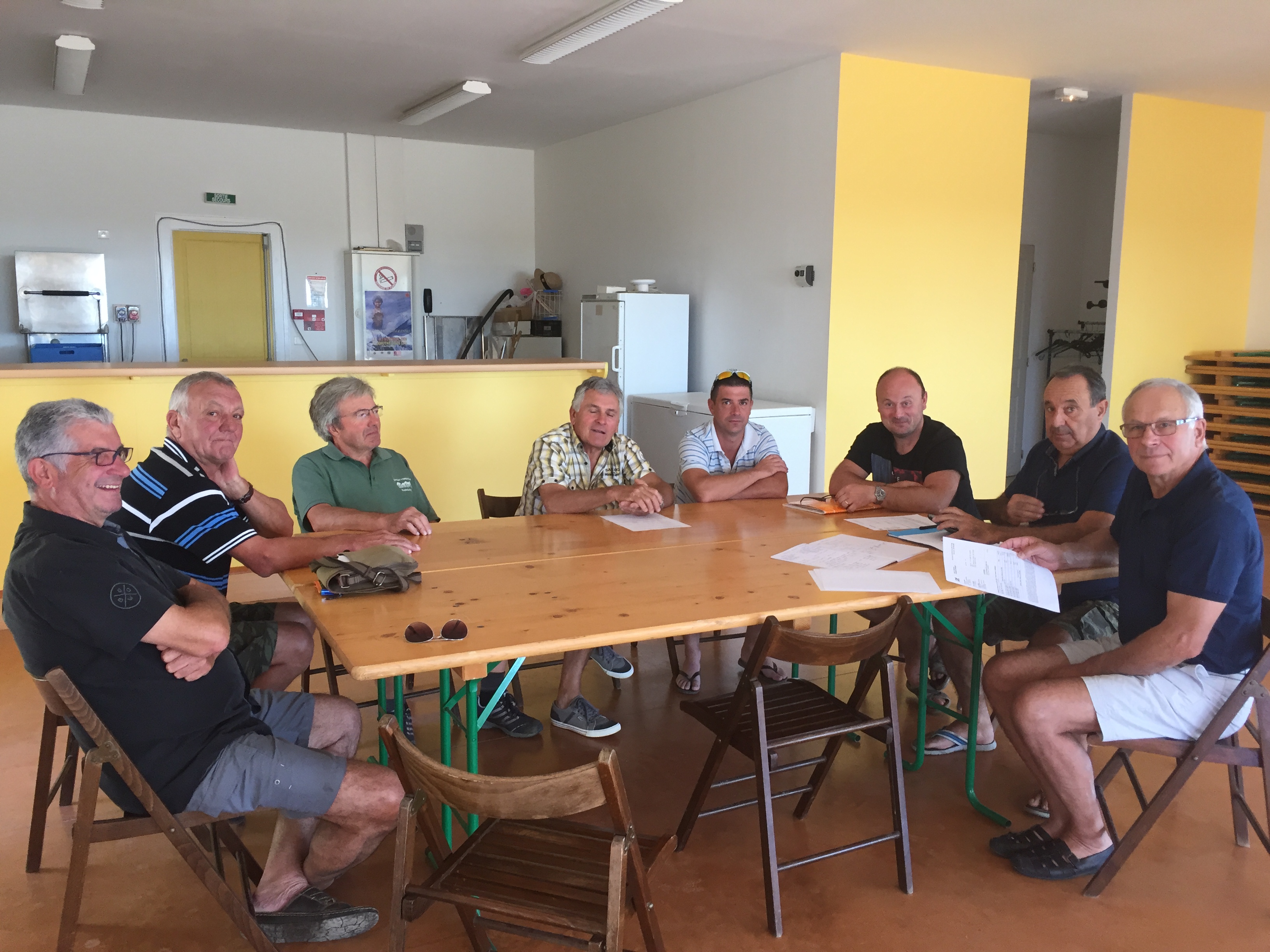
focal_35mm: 29
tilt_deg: -8.4
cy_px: 476
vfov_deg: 48.2
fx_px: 1064
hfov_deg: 61.7
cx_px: 635
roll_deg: -1.1
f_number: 2.2
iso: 50
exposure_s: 1/33
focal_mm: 4.15
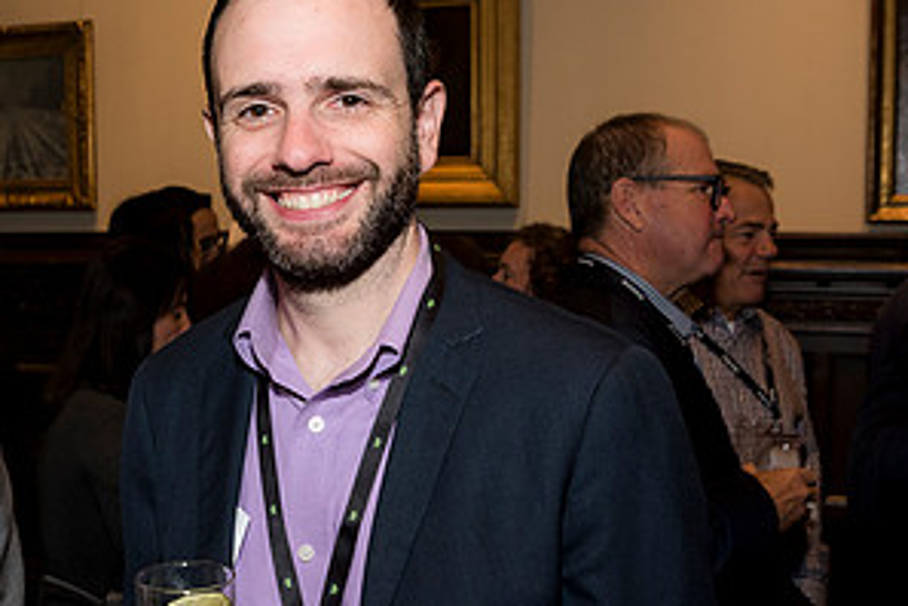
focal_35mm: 56
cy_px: 372
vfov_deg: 24.1
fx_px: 1412
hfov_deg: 34.9
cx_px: 231
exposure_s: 1/125
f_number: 5
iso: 800
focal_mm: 24
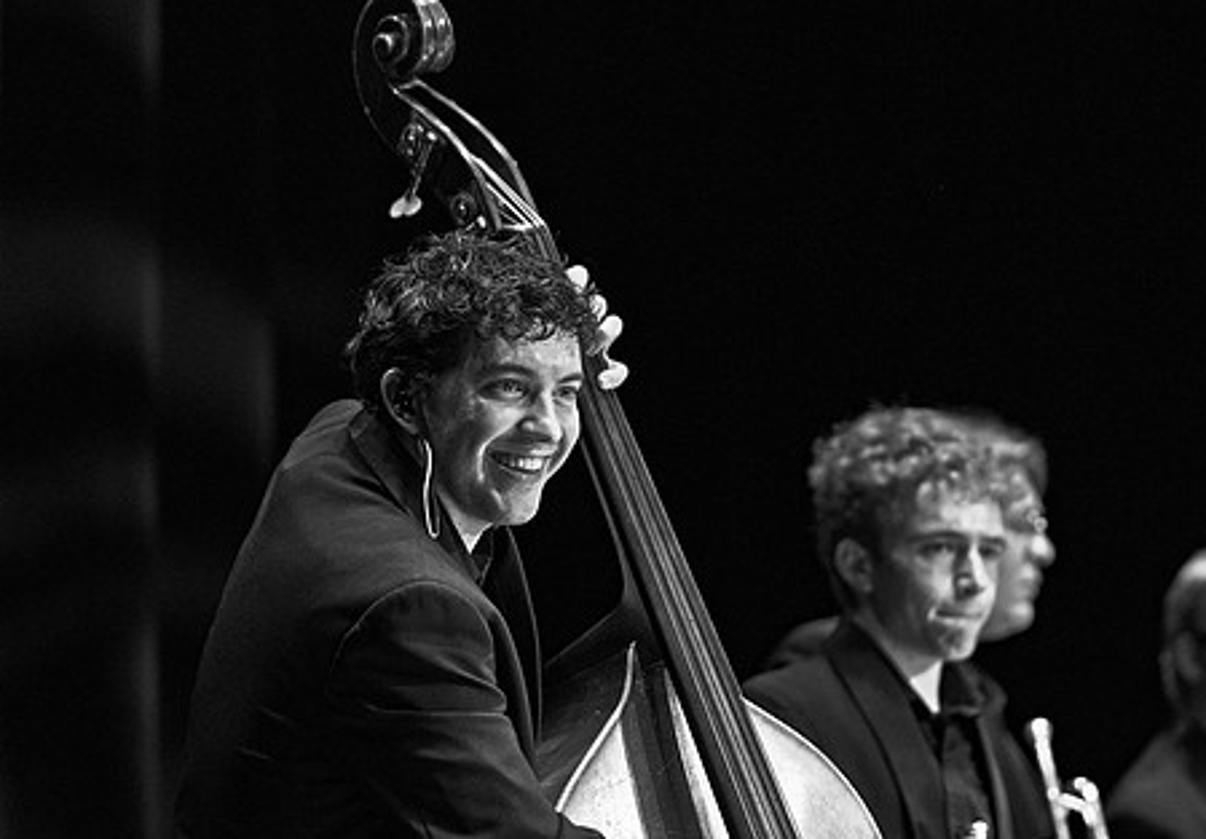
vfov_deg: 5.3
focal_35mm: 267
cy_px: 505
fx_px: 9065
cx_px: 698
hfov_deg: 7.6
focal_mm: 200
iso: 6400
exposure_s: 1/320
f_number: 2.8
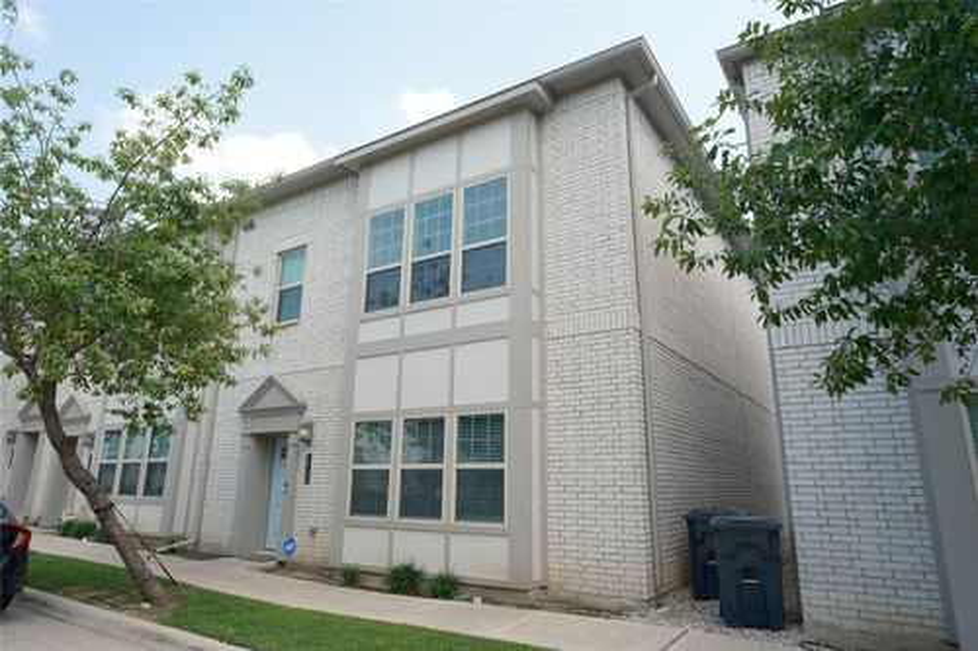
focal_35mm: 21
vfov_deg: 59.5
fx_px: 570
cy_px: 326
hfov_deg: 81.2
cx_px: 489
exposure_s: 1/250
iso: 400
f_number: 7.1
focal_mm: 14
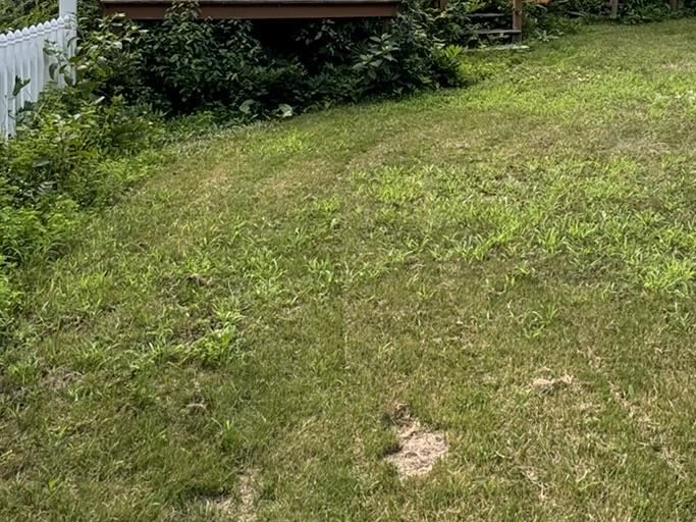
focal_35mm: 42
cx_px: 546
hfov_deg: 43.0
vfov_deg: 31.9
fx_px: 844
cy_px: 8
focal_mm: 2.22
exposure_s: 1/241
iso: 40
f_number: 2.2
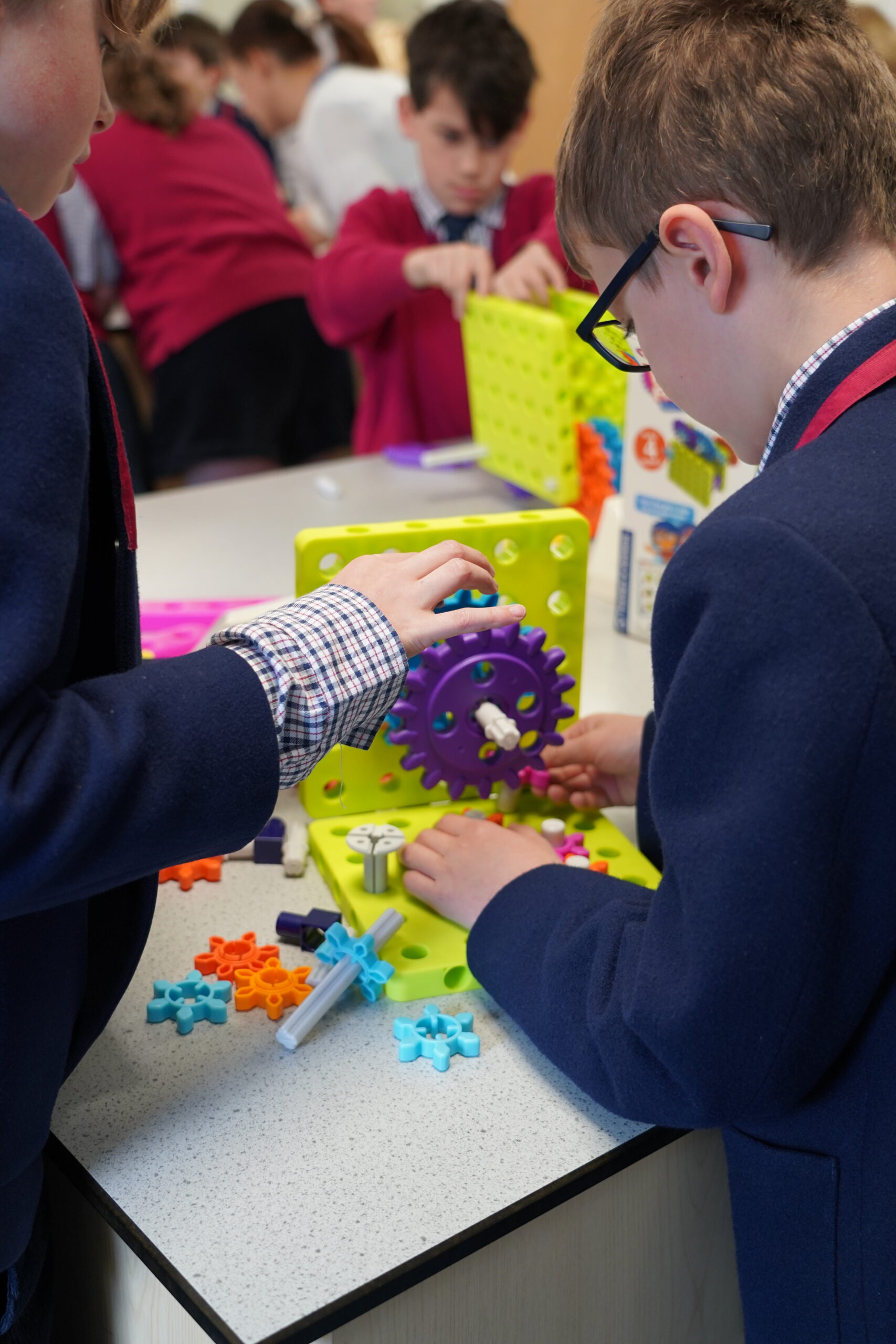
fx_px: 1568
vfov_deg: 46.4
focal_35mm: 42
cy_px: 672
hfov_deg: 31.9
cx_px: 448
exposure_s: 1/160
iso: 1600
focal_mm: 42
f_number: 4
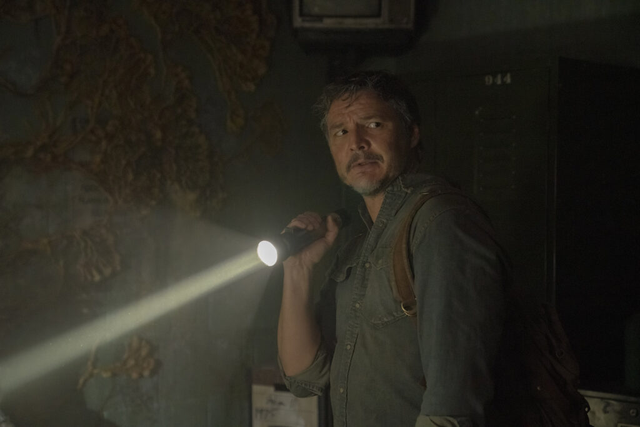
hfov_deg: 28.8
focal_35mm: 70
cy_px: 214
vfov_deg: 19.5
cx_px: 320
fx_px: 1245
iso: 10000
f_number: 3.5
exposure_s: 1/80
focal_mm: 70
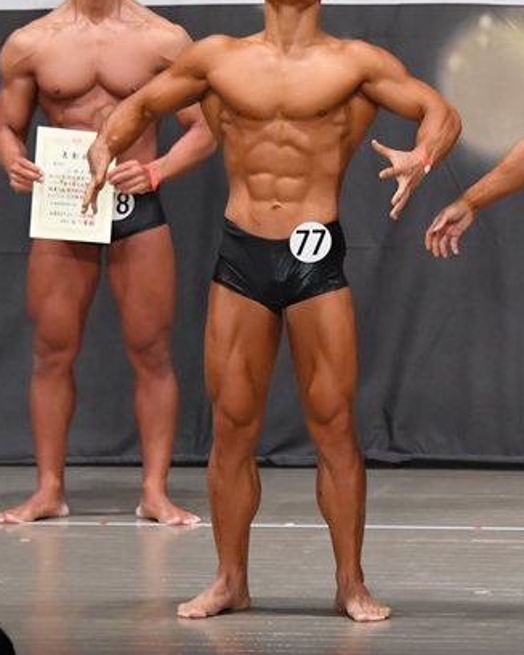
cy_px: 264
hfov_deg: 4.3
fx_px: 6962
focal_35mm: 359
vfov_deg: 5.4
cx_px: 538
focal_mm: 135
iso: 6400
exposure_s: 1/400
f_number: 5.6
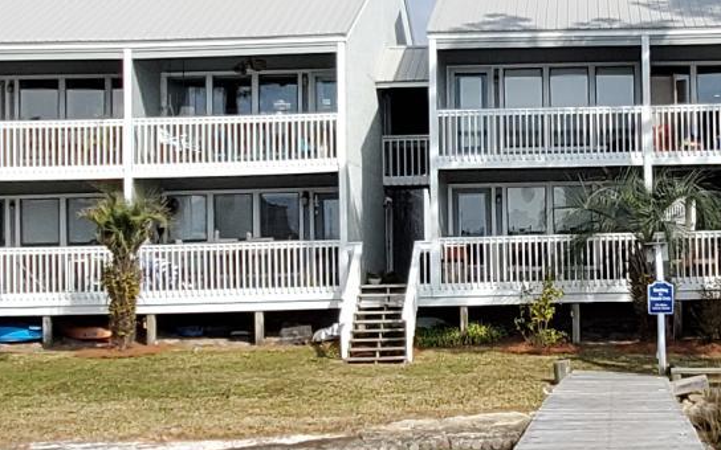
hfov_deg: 26.4
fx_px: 1493
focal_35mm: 76
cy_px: 173
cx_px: 622
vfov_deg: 17.1
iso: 50
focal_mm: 1.8
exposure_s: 1/1238
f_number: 2.2
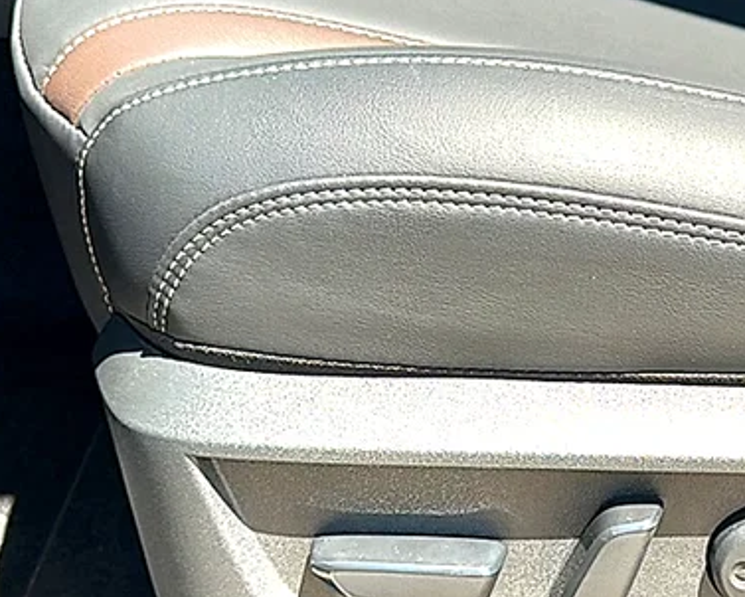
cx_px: 617
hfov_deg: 27.6
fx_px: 1478
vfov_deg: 22.6
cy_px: 448
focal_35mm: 67
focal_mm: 6.86
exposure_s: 1/527
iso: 80
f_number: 1.78
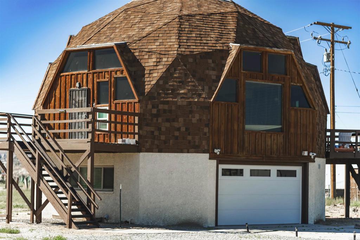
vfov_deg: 16.1
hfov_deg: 23.9
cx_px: 180
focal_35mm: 85
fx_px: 850
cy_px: 120
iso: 100
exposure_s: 1/2000
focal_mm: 85
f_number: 1.6
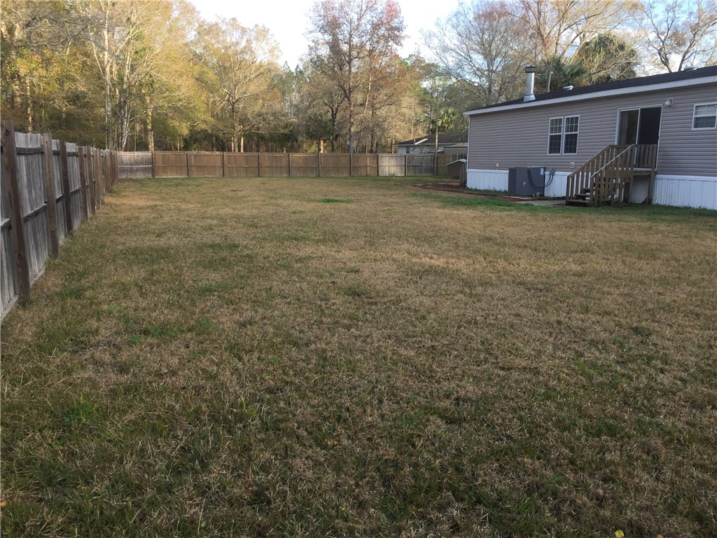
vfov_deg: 48.2
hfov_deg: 61.7
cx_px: 358
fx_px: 601
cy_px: 269
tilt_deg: -10.1
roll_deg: -1.3
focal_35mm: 29
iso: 32
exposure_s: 1/269
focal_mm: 4.15
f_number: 2.2
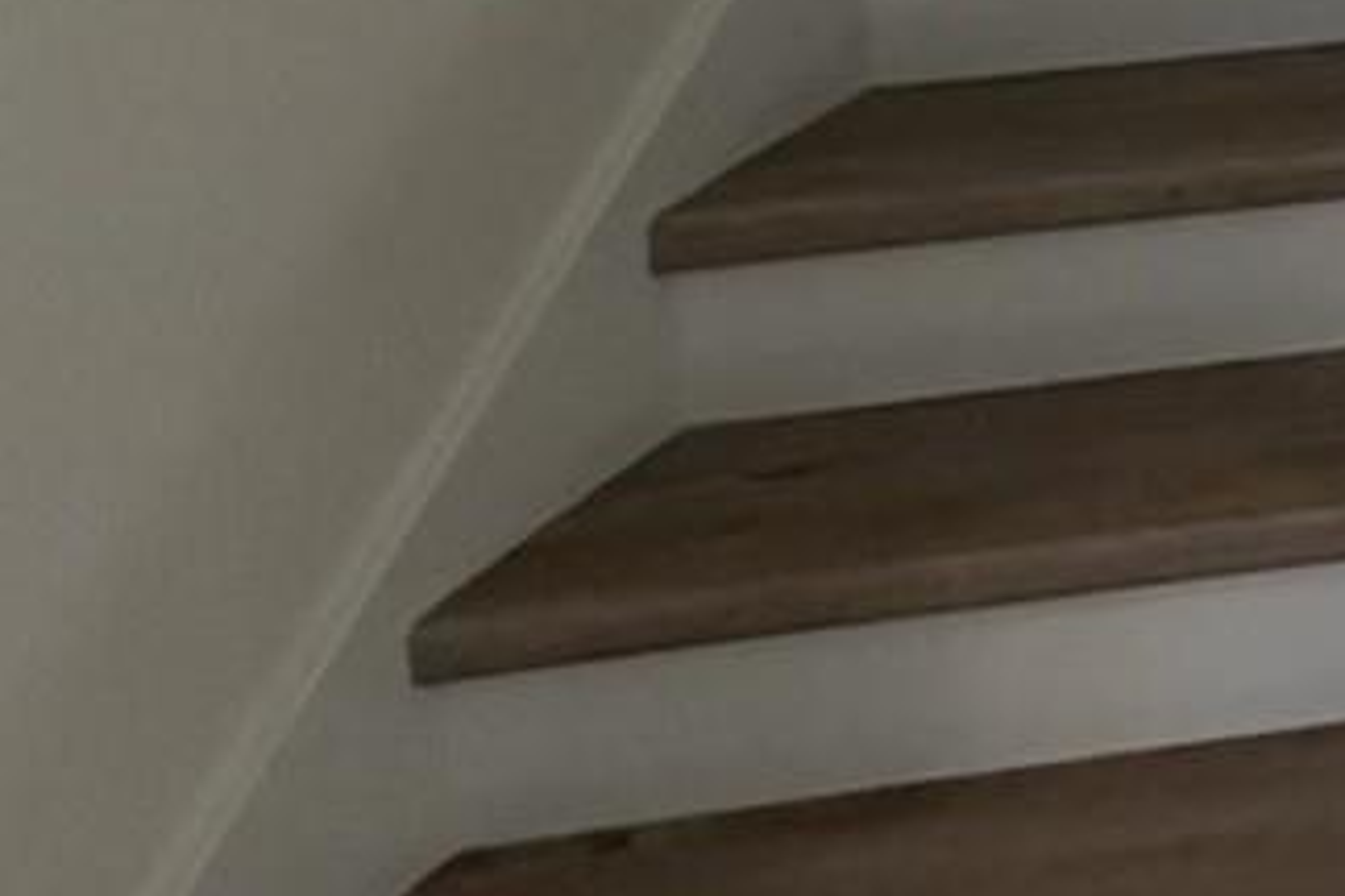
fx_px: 2690
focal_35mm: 72
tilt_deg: -4.9
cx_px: 3250
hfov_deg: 15.1
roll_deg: +0.9
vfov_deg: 15.7
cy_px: -792
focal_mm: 2.22
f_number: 2.2
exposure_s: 1/120
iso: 125
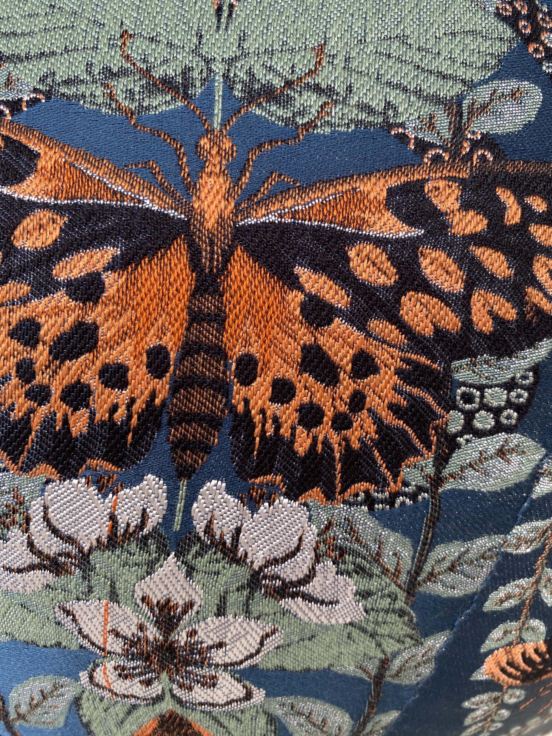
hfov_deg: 53.1
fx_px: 553
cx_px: 276
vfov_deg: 67.3
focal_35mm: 26
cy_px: 368
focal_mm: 4.25
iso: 80
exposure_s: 1/121
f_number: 1.8
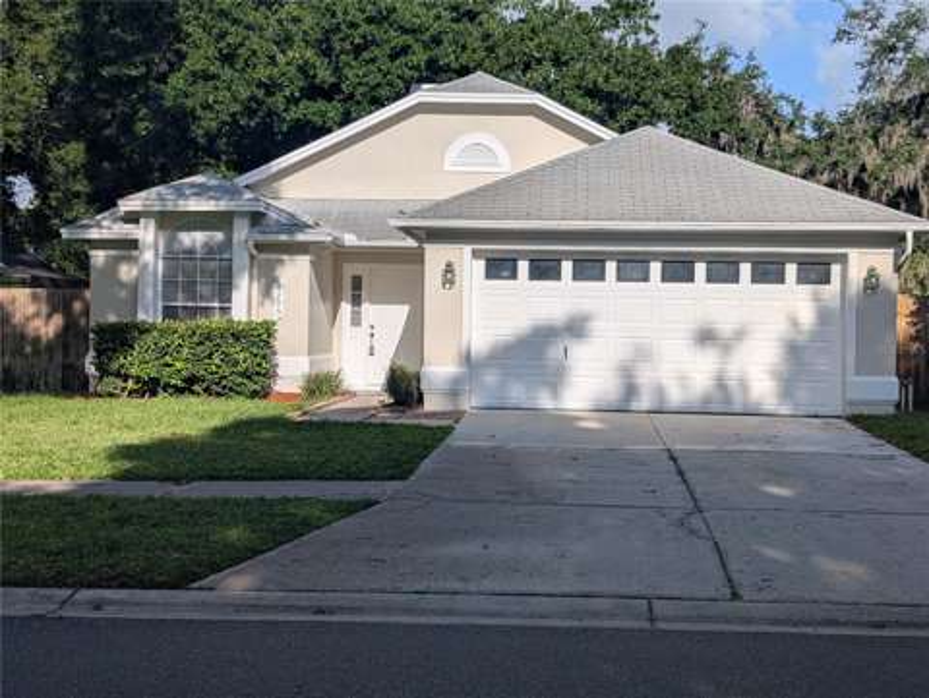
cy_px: 349
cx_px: 464
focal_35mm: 49
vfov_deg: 29.7
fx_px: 1316
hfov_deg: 38.9
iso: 22
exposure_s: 1/2037
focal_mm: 6.9
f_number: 1.68
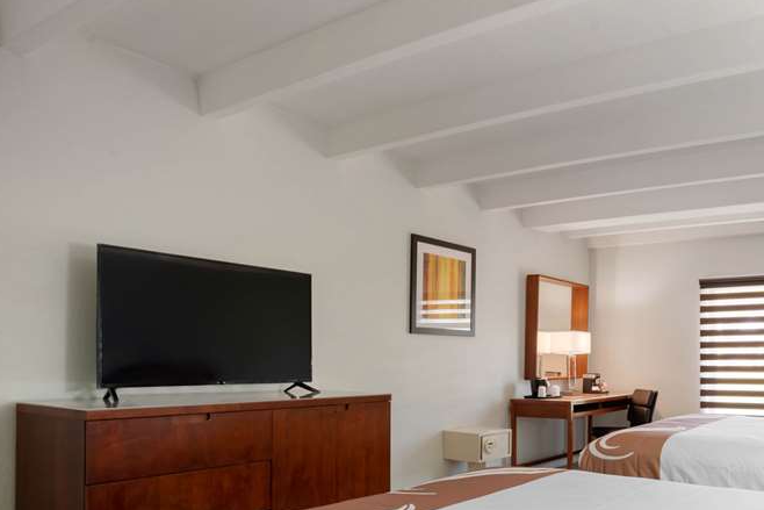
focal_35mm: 28
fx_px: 594
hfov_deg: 61.2
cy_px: 353
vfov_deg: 45.5
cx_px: 587
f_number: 10
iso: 320
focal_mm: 18
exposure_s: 1/13
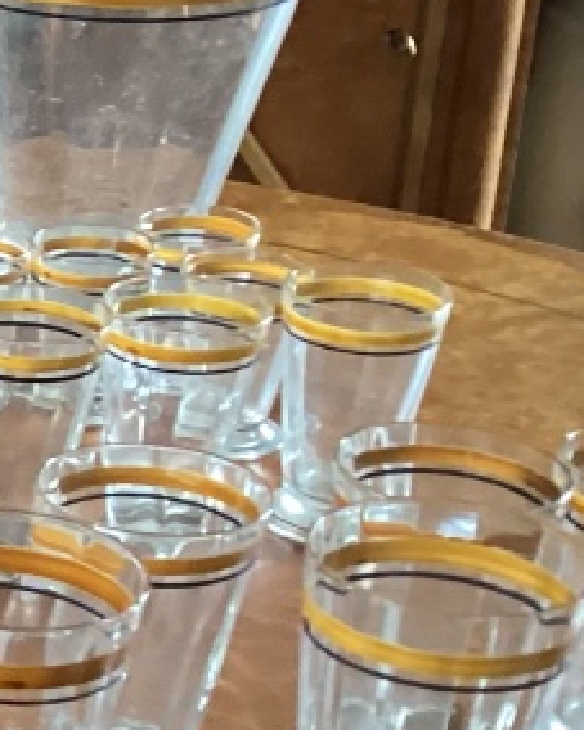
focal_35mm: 128
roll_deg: -0.9
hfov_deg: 10.7
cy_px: 625
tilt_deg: -28.6
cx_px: -687
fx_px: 2767
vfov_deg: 14.9
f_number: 2.4
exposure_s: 1/25
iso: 320
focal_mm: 3.3
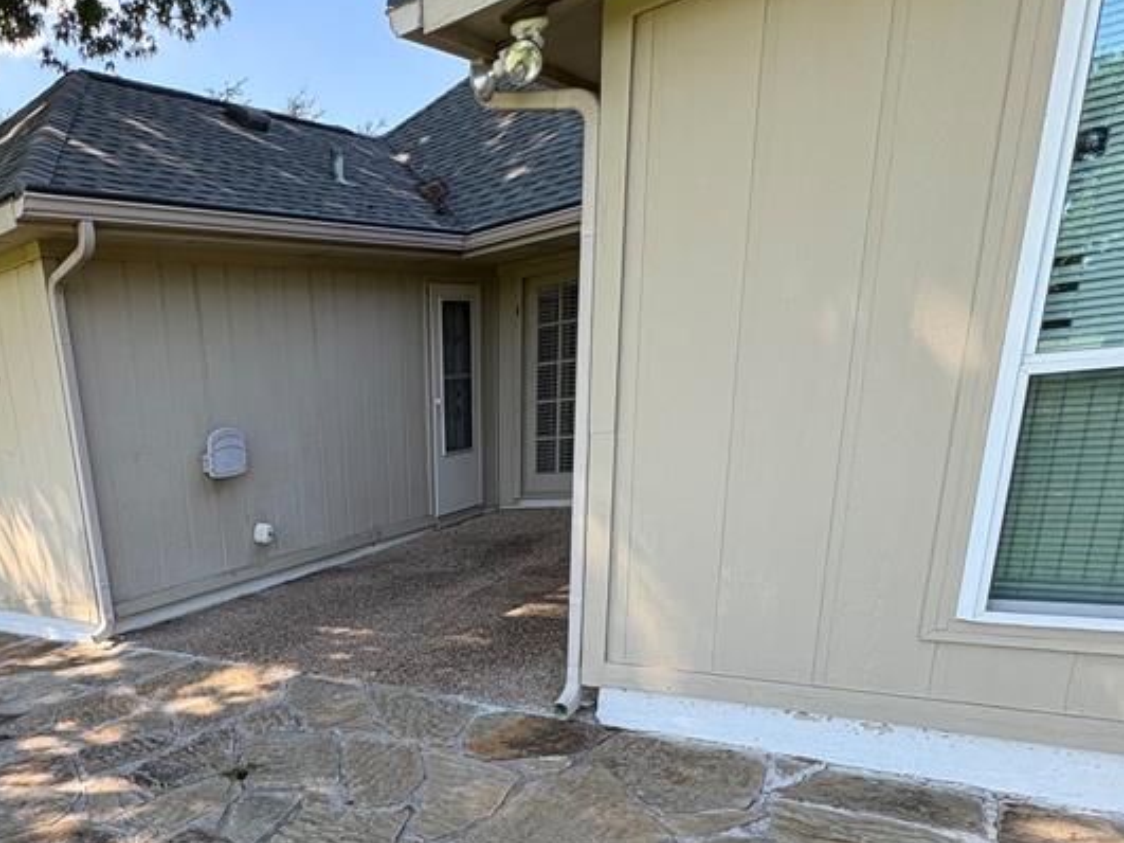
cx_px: 220
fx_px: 877
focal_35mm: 27
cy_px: 718
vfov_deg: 47.4
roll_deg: +6.5
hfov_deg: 60.0
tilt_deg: -18.8
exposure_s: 1/283
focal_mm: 2.22
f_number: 2.2
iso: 40
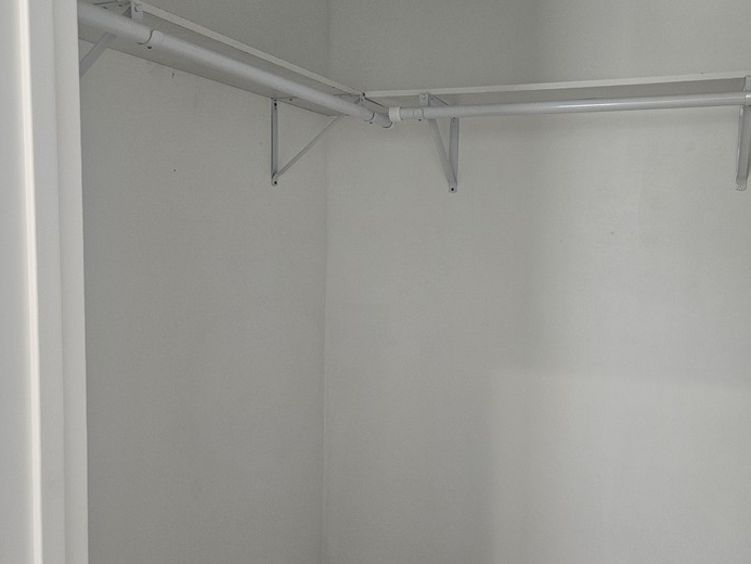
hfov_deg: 53.4
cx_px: 464
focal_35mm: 34
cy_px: 285
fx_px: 738
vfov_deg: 41.8
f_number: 1.8
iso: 125
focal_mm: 5.4
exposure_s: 1/120
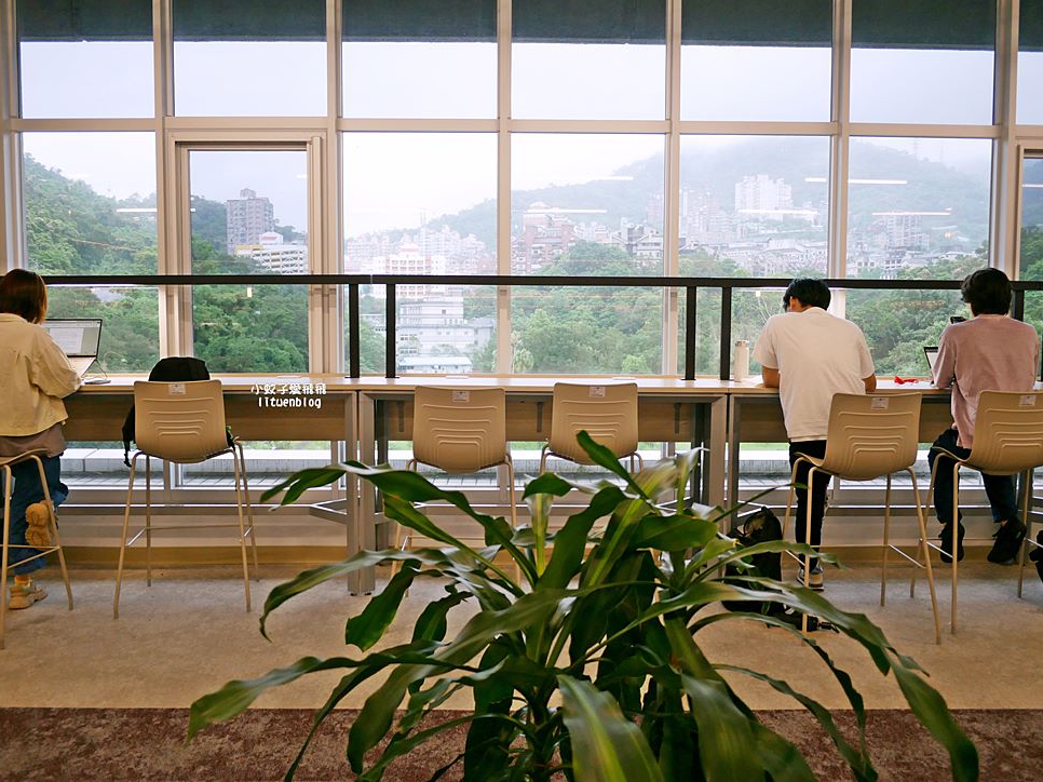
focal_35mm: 29
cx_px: 530
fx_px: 874
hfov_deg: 61.7
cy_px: 379
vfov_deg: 48.2
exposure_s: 1/60
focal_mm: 14
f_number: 2.5
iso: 320
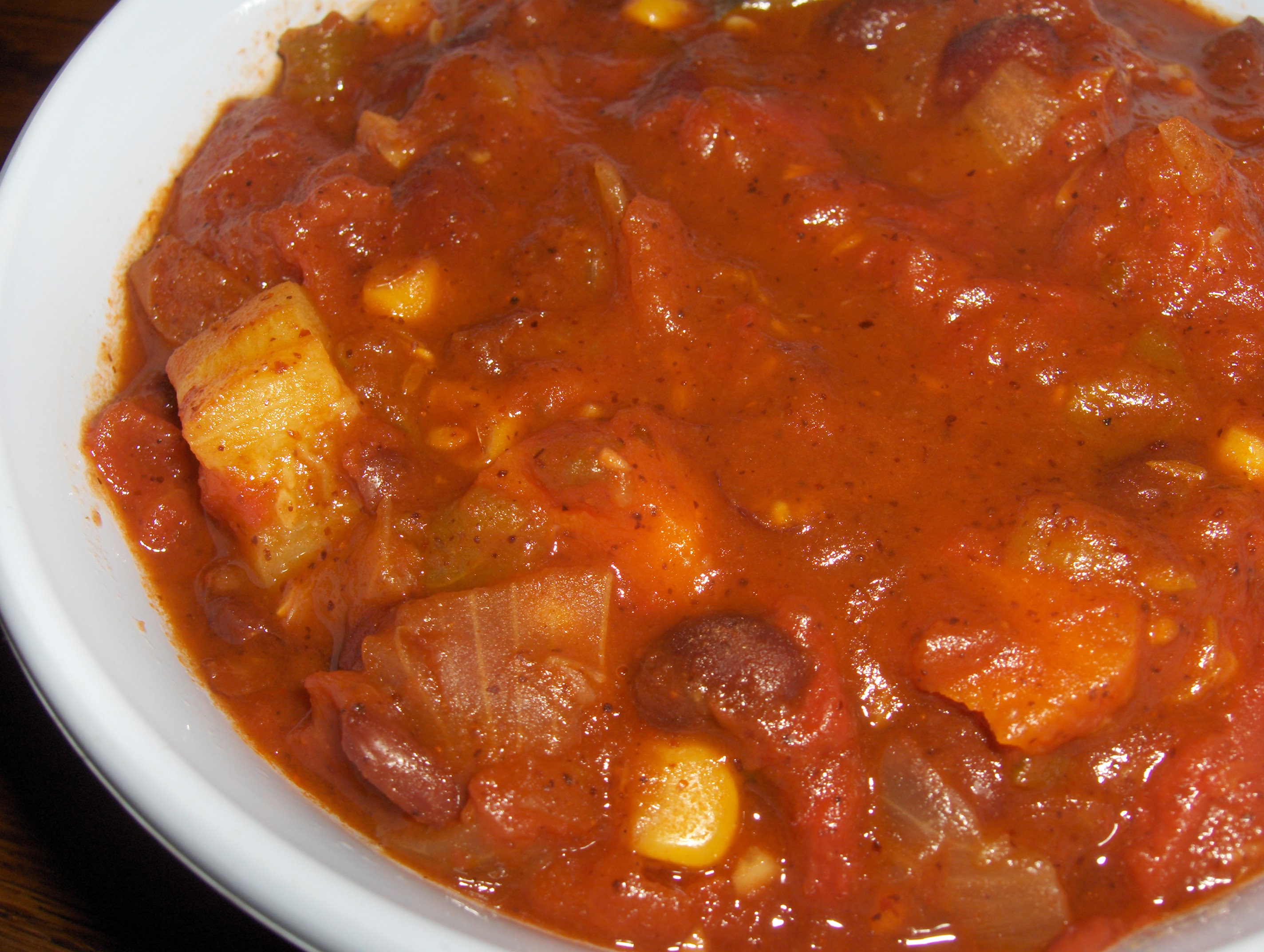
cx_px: 632
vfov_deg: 36.9
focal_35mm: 39
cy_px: 476
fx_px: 1426
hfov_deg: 47.8
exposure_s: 1/60
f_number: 4.8
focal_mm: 8
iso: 100
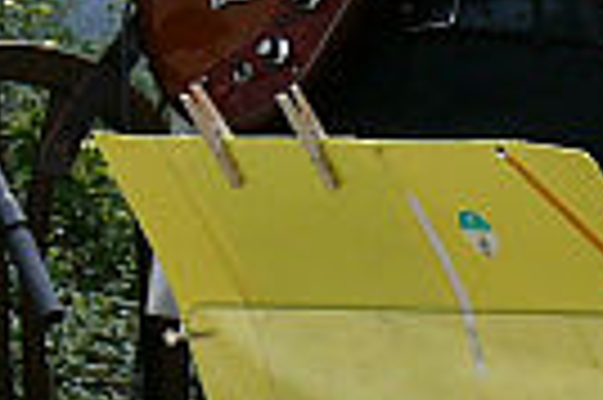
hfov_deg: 2.7
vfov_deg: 1.8
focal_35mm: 758
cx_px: 855
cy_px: -310
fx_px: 12681
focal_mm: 25.8
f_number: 5
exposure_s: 1/250
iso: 100
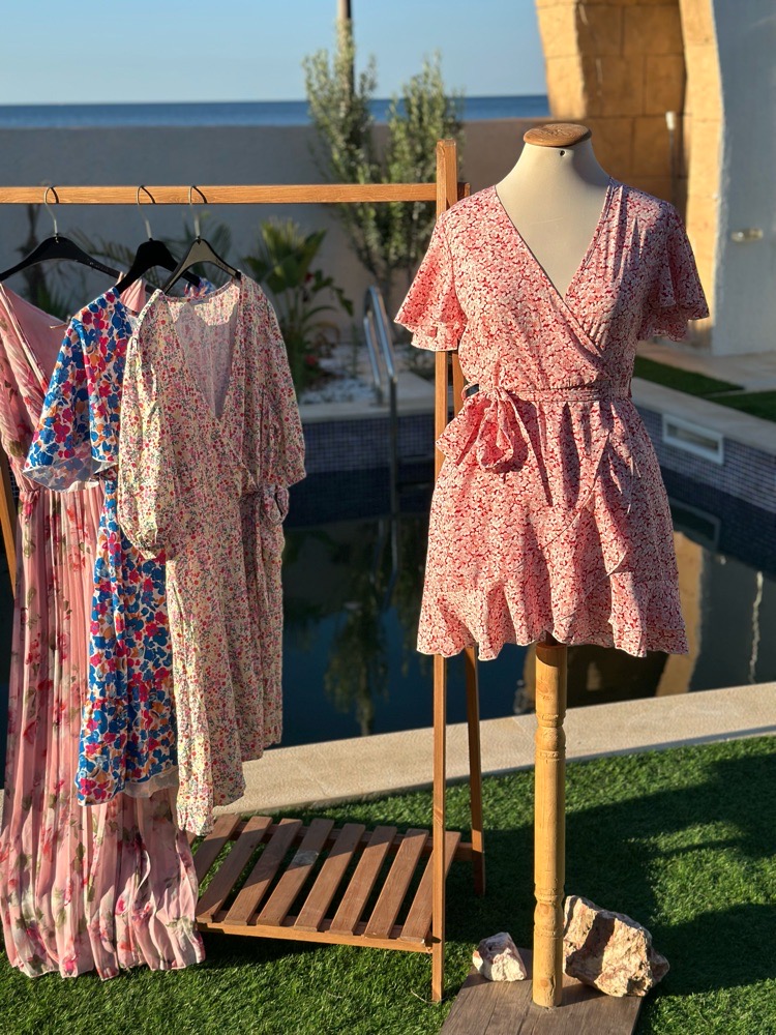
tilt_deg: -16.0
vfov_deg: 39.7
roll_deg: +0.4
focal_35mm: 48
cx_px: 388
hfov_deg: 30.3
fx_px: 1435
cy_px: 518
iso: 100
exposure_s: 1/3472
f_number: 1.78
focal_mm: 6.86
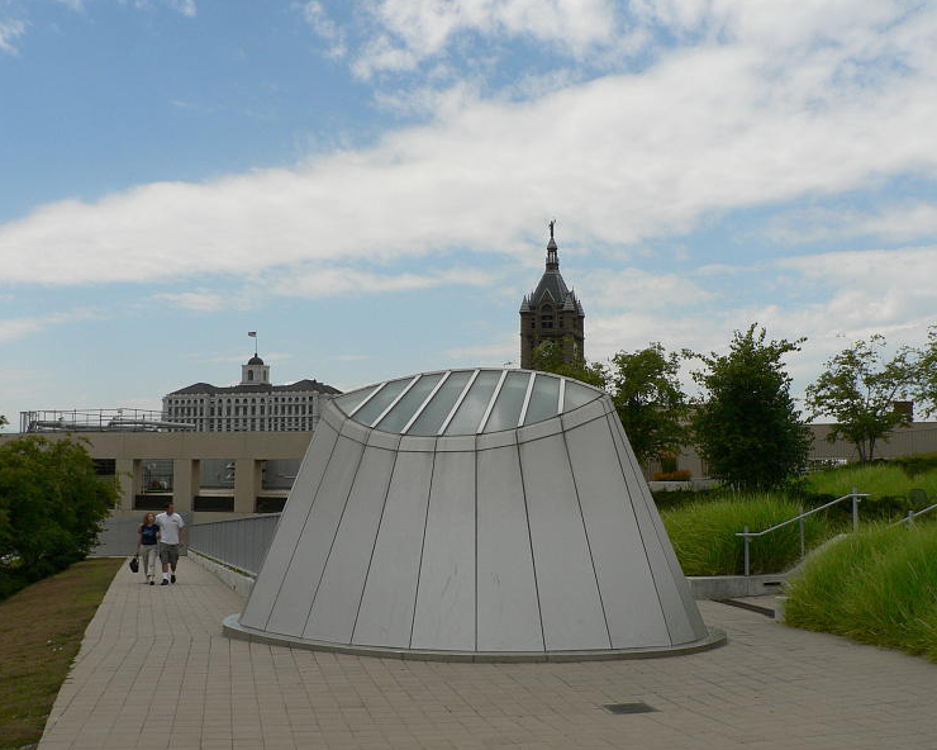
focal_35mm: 38
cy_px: 375
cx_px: 481
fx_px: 1054
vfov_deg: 39.2
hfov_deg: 47.9
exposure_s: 1/640
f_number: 5.6
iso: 80
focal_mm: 6
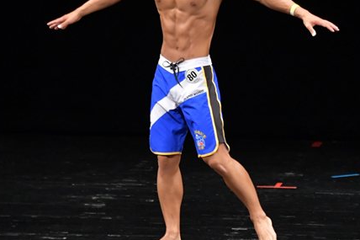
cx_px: 222
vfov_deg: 2.8
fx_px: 4888
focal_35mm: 489
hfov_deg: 4.2
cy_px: 96
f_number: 5.6
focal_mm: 180
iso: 3200
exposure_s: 1/400
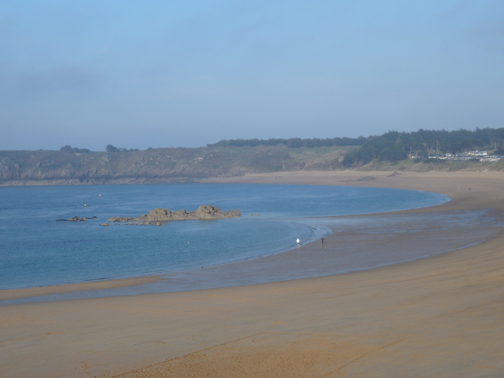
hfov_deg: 27.0
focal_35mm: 72
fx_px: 1048
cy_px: 189
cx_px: 252
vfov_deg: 20.4
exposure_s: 1/400
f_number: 4.1
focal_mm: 11.9
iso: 80
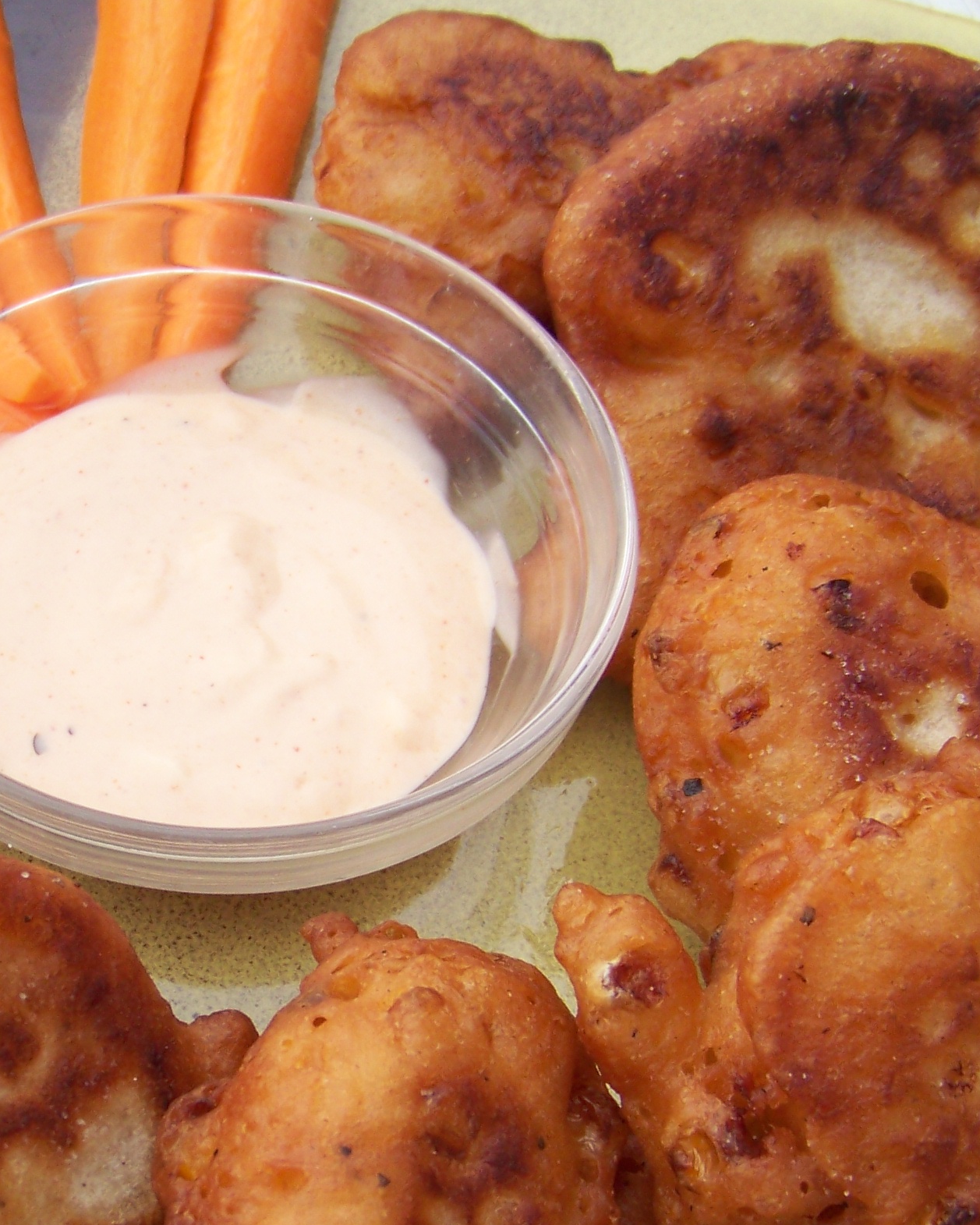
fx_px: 2646
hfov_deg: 20.6
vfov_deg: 25.9
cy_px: 816
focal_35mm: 73
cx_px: 124
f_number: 2.8
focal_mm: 5.85
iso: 69
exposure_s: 1/125
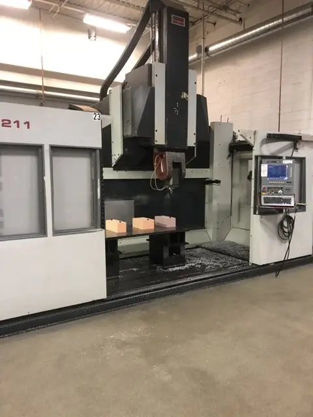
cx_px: 156
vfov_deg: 63.4
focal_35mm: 28
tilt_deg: -6.7
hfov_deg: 49.7
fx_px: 338
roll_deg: -0.4
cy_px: 208
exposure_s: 1/15
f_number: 1.8
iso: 64
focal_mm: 3.99
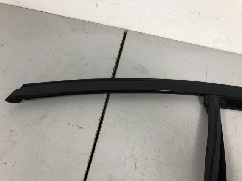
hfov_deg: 63.4
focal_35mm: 28
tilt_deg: -63.2
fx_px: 196
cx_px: 121
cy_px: 90
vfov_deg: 49.7
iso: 32
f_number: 1.8
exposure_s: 1/25
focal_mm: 4
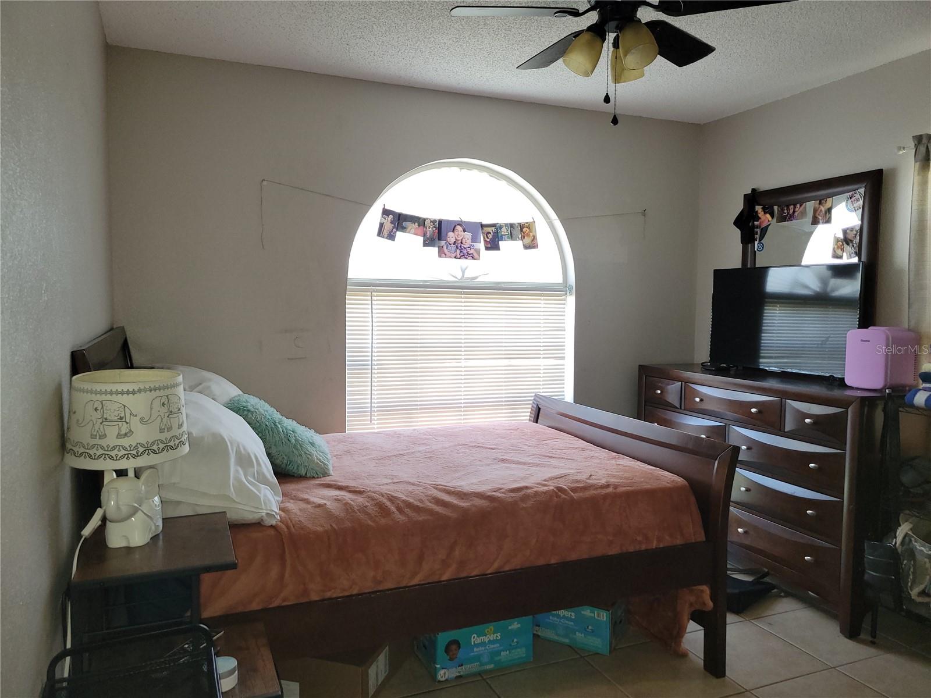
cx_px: 466
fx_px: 699
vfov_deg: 53.1
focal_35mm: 26
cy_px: 349
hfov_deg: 67.3
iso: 125
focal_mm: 5.4
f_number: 1.8
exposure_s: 1/60
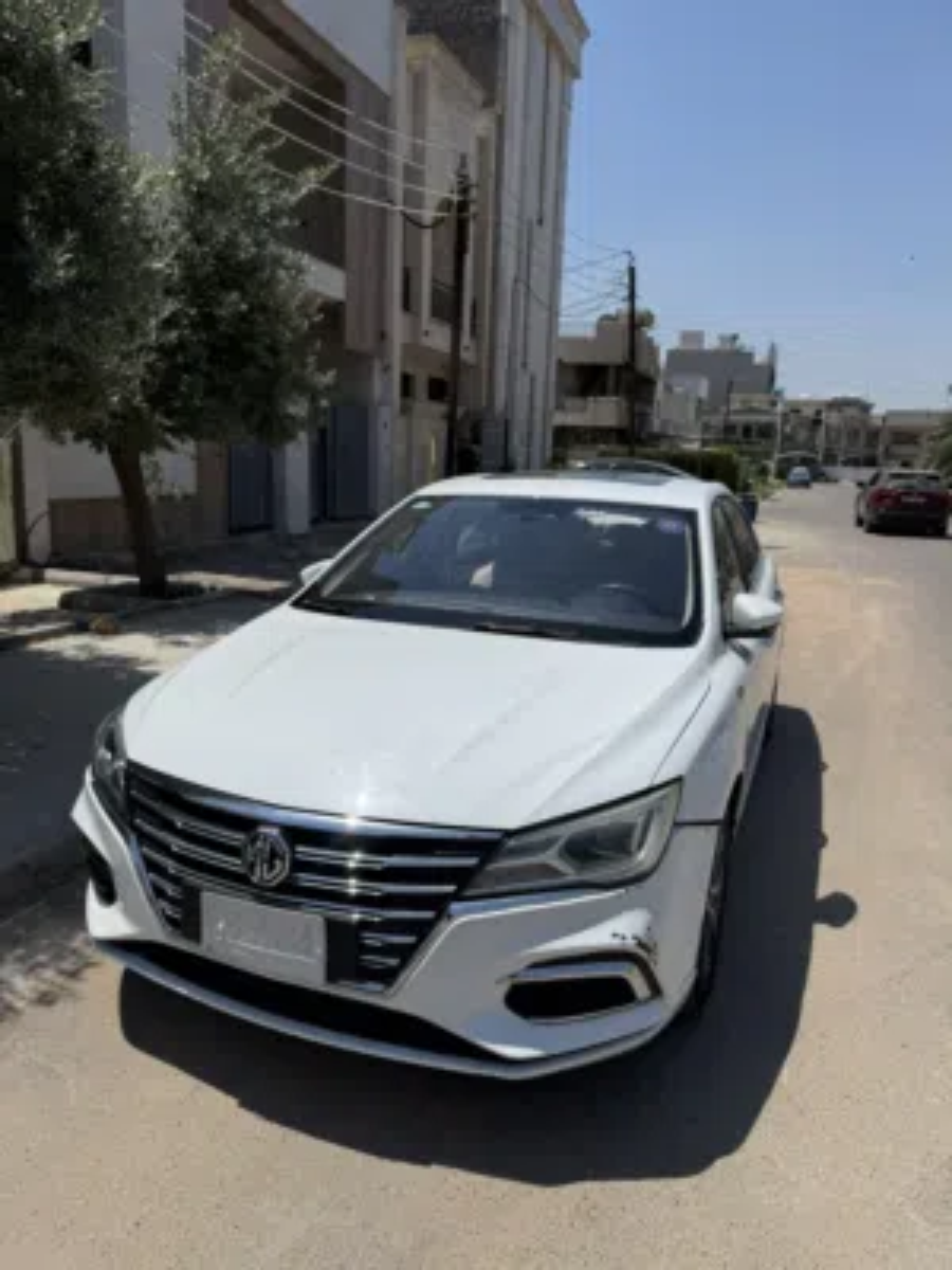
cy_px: 635
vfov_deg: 71.6
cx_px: 476
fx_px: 880
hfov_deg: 56.8
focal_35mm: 24
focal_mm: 6.76
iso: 80
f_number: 1.78
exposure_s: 1/10309
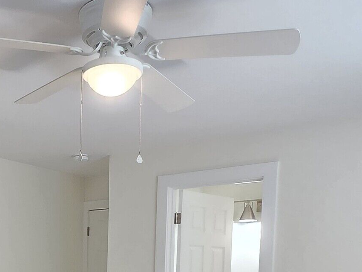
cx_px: 26
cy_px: 333
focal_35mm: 47
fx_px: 491
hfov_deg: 37.4
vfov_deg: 27.0
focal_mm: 2.2
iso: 160
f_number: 2.2
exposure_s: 1/120
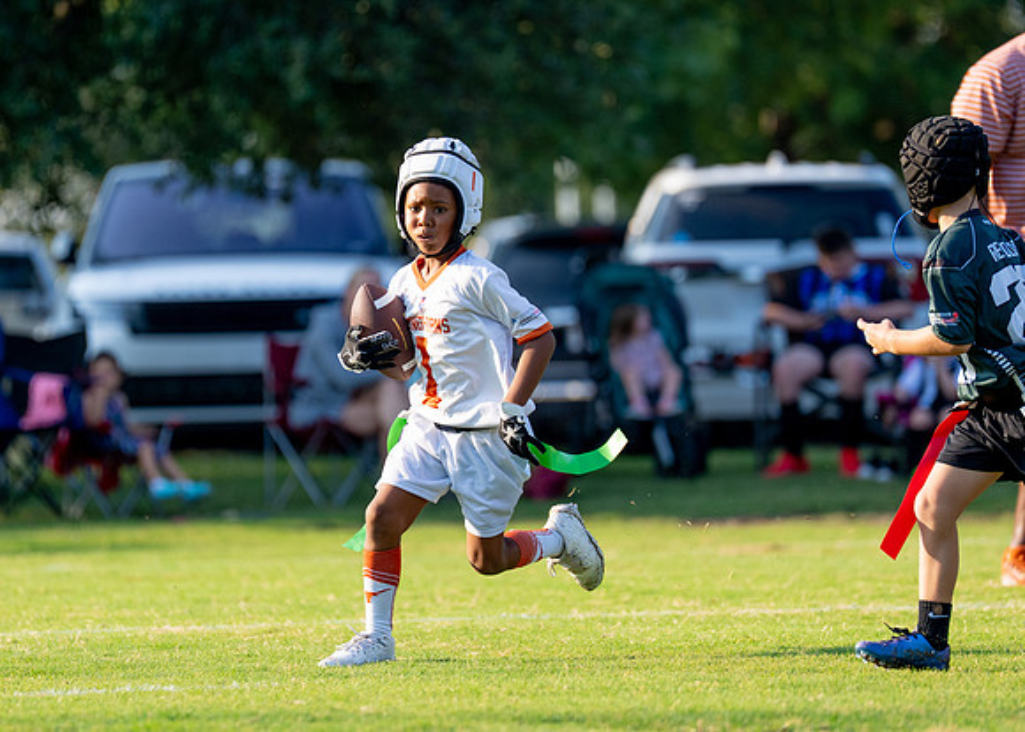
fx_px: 10374
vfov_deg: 4.0
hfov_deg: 5.7
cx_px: 462
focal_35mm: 356
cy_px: 311
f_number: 2.8
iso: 250
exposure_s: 1/2000
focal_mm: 200
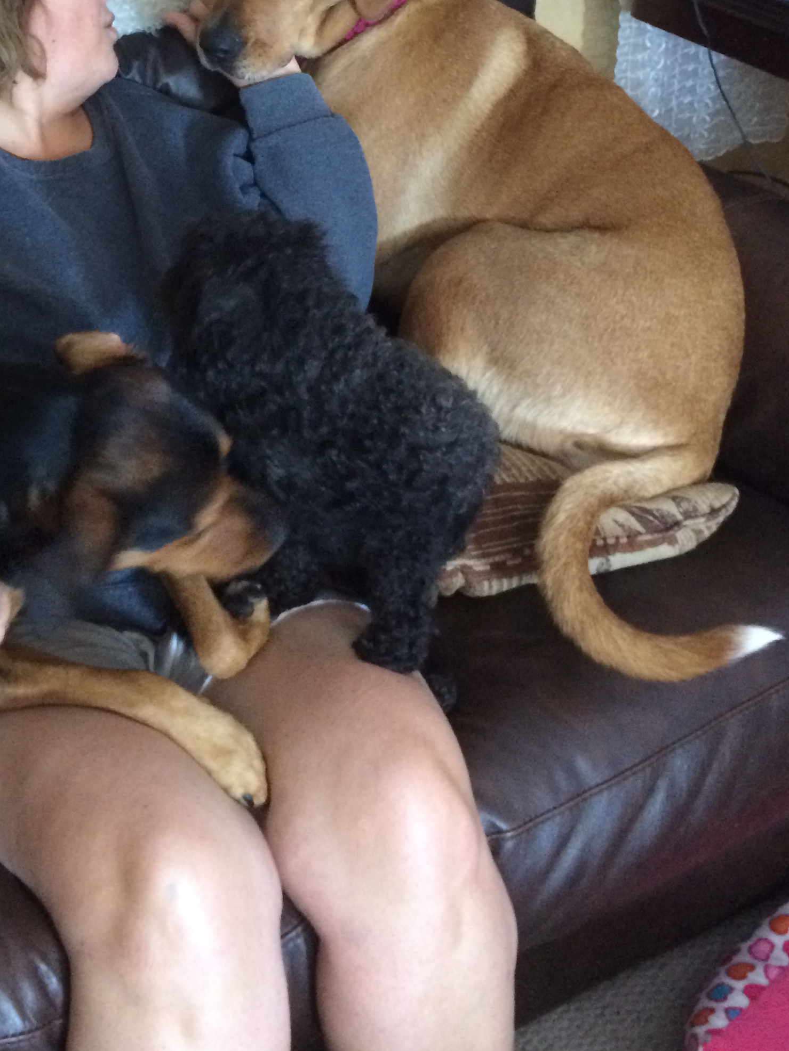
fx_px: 1459
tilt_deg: -24.2
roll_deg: +0.9
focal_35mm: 48
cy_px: 221
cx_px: 149
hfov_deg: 29.5
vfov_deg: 38.3
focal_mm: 4.15
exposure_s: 1/15
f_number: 2.2
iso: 320
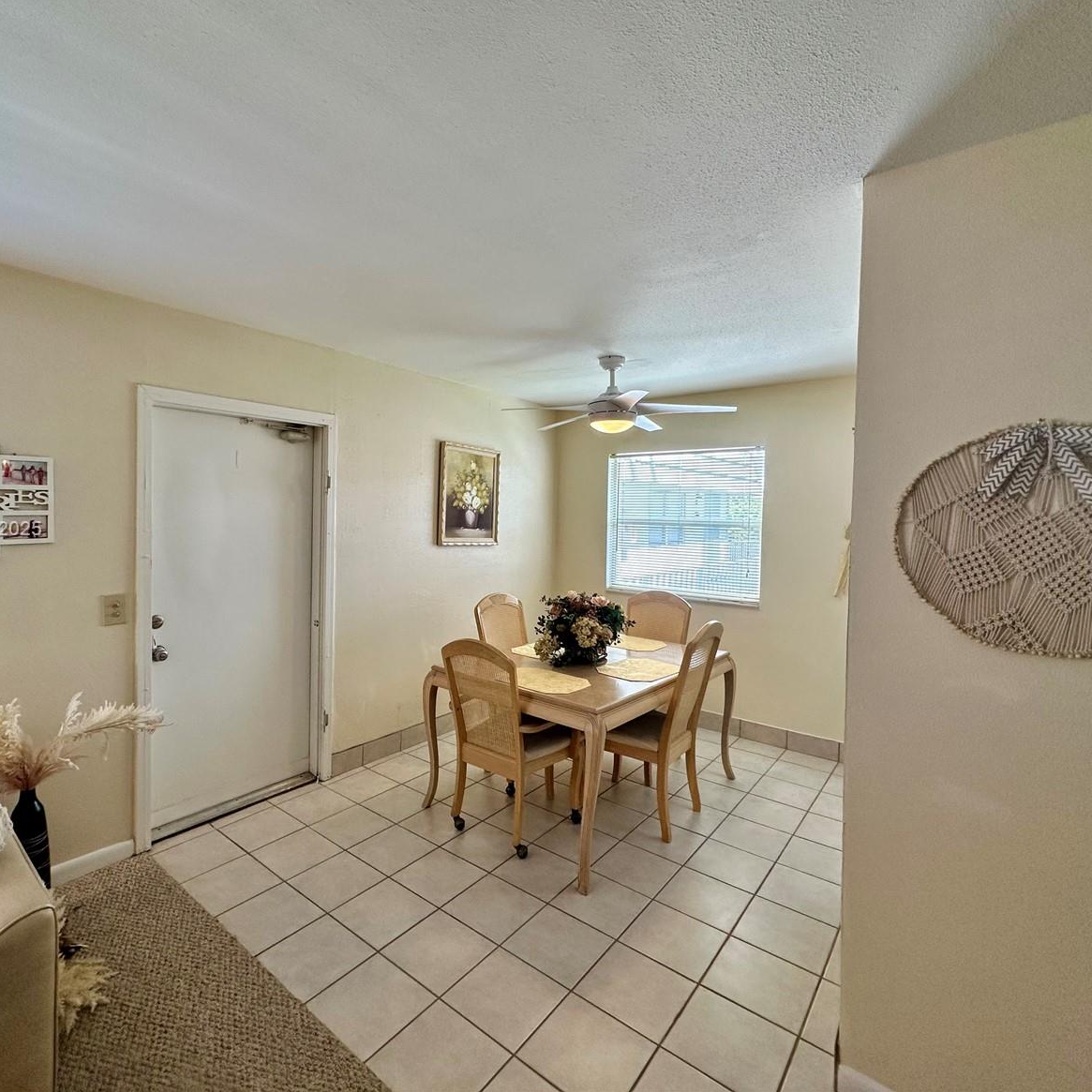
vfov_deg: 83.9
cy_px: 531
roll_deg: -1.3
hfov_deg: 83.7
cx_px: 492
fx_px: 607
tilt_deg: -1.9
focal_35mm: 17
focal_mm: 2.22
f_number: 2.2
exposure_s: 1/120
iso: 100
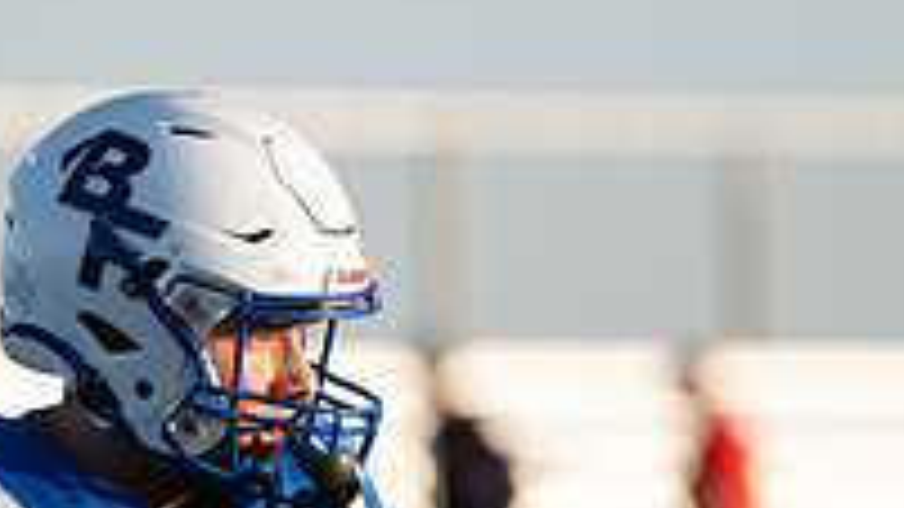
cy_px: 460
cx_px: 276
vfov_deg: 1.5
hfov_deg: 2.6
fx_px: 19749
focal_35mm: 824
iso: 200
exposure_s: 1/1600
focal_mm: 200
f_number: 2.8
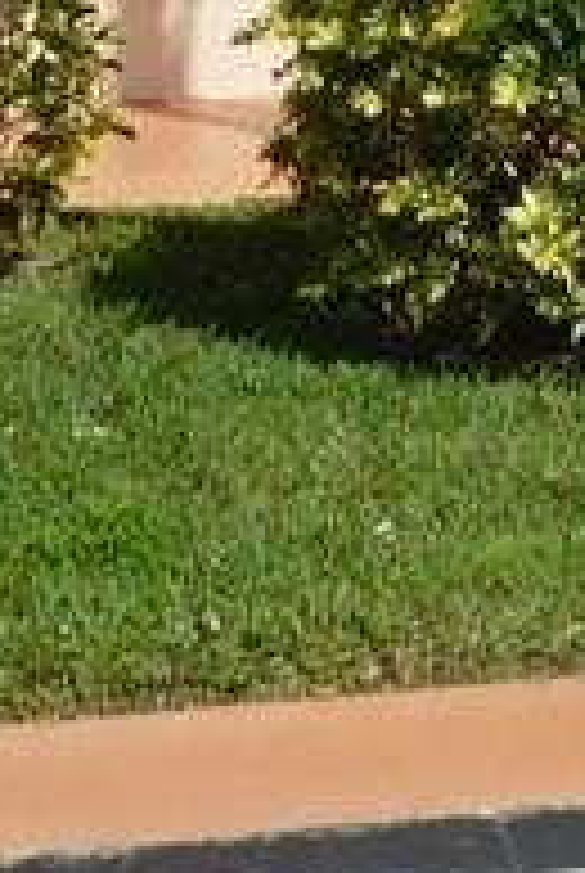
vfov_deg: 13.6
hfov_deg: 9.0
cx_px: 1422
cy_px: -612
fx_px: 3327
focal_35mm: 137
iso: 125
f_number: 6.8
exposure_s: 1/800
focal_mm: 4.5
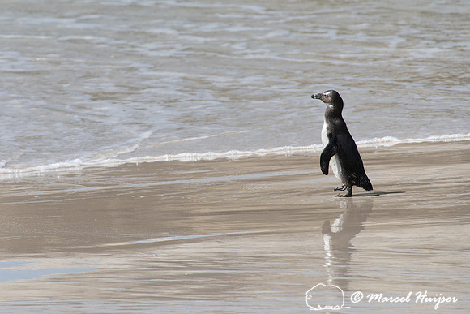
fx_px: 9452
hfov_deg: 2.8
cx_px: 186
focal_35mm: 724
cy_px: 145
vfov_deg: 1.9
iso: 500
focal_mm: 600
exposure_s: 1/1250
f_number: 13
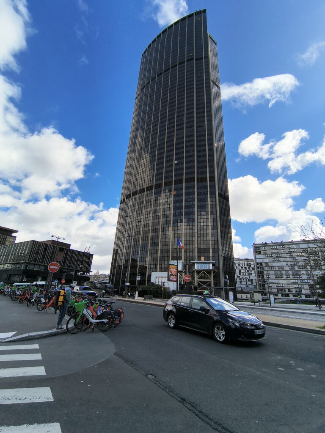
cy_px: 216
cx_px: 162
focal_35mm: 12
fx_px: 150
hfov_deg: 94.5
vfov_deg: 110.5
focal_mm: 2.13
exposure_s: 1/1456
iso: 100
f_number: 2.2
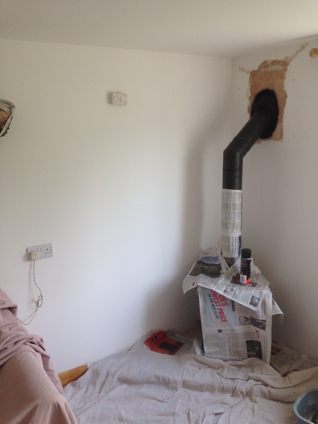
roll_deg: +2.9
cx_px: 159
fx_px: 404
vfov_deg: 55.4
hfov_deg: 42.9
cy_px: 212
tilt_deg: -12.9
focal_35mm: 33
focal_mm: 4.12
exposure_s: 1/60
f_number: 2.4
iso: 64
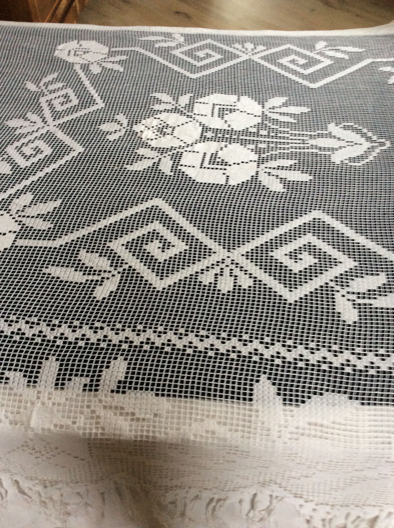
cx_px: 197
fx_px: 487
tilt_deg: -50.8
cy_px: 264
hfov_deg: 44.1
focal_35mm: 32
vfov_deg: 56.9
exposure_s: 1/25
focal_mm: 3.3
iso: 100
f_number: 2.4
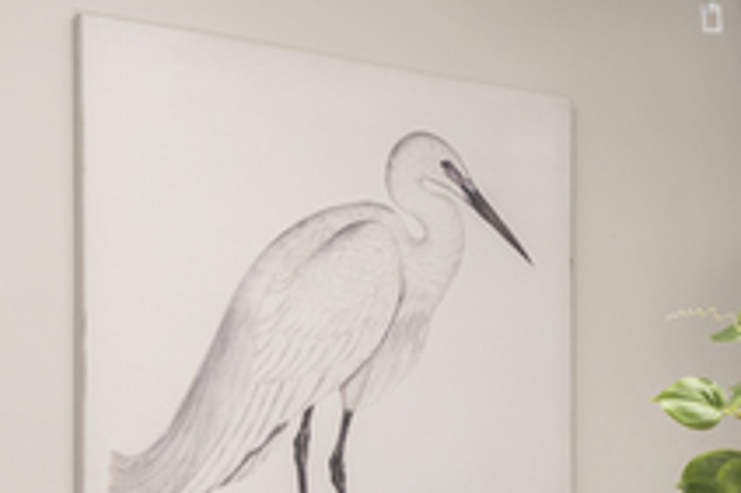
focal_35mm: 80
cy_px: 517
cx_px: 1073
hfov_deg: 21.7
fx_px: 1641
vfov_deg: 16.6
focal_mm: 15
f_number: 10
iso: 200
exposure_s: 1/160
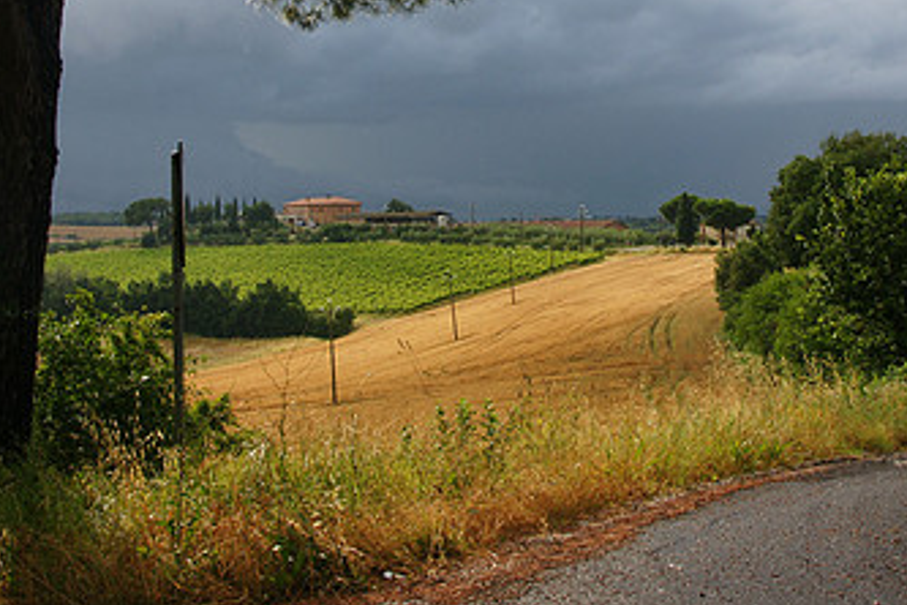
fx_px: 1184
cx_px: 528
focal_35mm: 47
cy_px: 97
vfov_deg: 27.9
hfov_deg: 41.8
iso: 200
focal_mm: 18
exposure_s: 1/125
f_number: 10
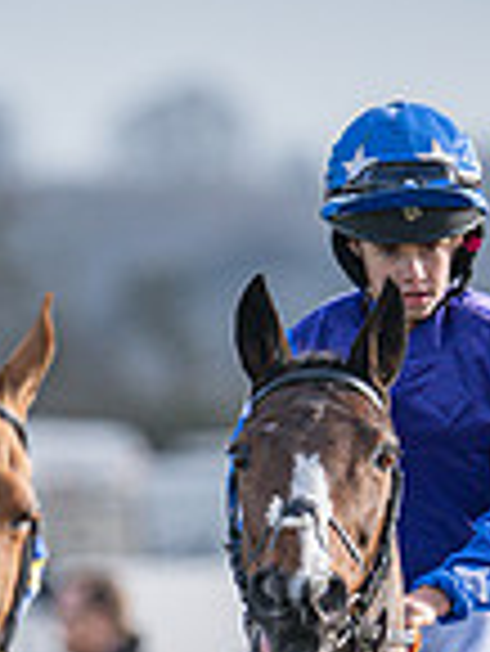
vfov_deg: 0.9
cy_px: 804
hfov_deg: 0.7
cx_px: 207
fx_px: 40104
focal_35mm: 2128
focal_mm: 400
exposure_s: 1/1250
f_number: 5
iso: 400
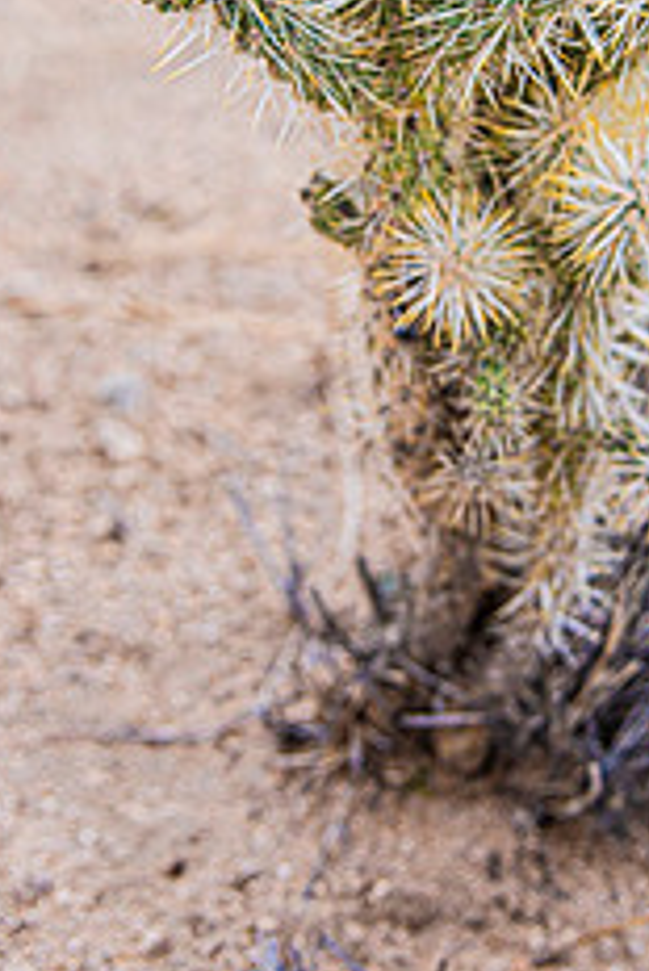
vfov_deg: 21.5
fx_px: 2511
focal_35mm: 93
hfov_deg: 14.7
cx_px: 469
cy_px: 126
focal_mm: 48
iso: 100
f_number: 4
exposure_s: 1/1000
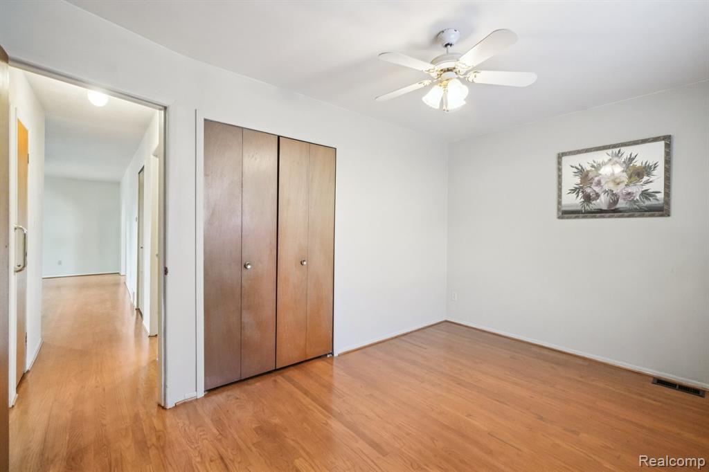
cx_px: 354
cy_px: 236
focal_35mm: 15
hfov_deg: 100.4
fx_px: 295
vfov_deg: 77.3
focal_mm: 10
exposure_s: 1/30
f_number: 8
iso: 3200
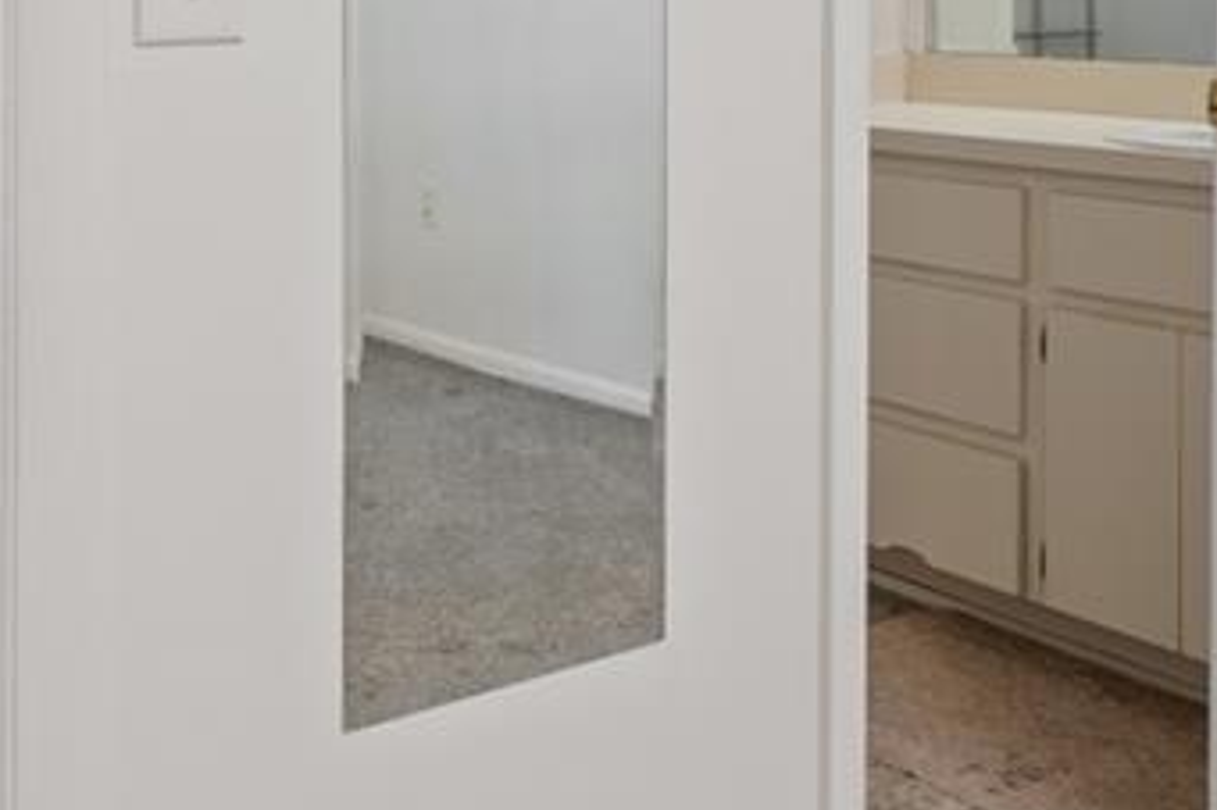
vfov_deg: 25.9
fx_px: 1672
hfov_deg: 39.8
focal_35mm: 50
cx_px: 475
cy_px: 11
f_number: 8
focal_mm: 11
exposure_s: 1.6
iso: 250
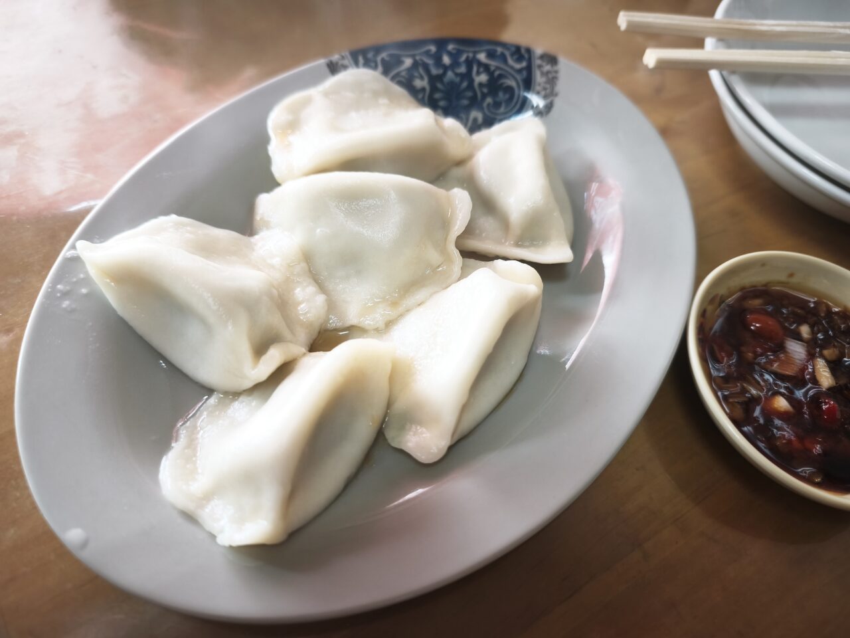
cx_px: 425
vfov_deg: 58.9
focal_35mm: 23
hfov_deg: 73.9
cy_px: 319
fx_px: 565
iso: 200
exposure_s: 1/99.9
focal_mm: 6.45
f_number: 1.62
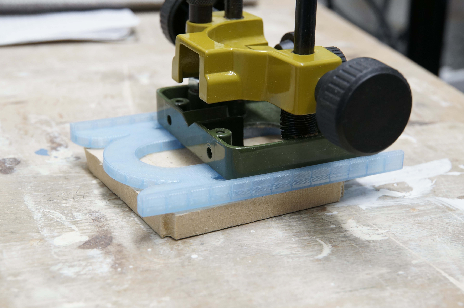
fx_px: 985
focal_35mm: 76
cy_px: 154
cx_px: 232
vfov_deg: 17.8
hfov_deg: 26.5
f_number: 7.1
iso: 400
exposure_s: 1/20
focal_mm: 51
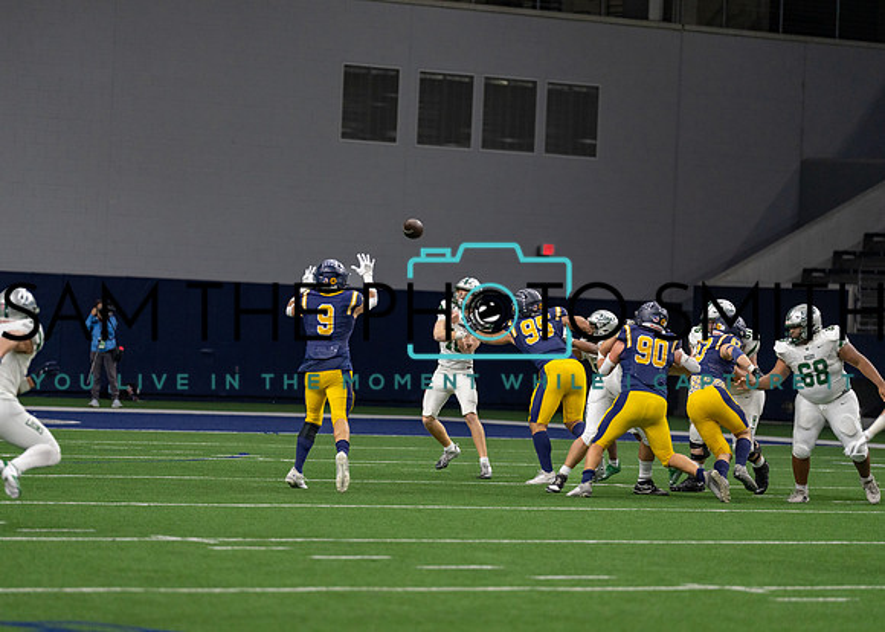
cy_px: 316
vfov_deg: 6.9
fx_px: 5266
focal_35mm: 210
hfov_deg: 9.6
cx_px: 442
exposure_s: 1/1000
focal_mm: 200
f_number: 2.8
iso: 2000
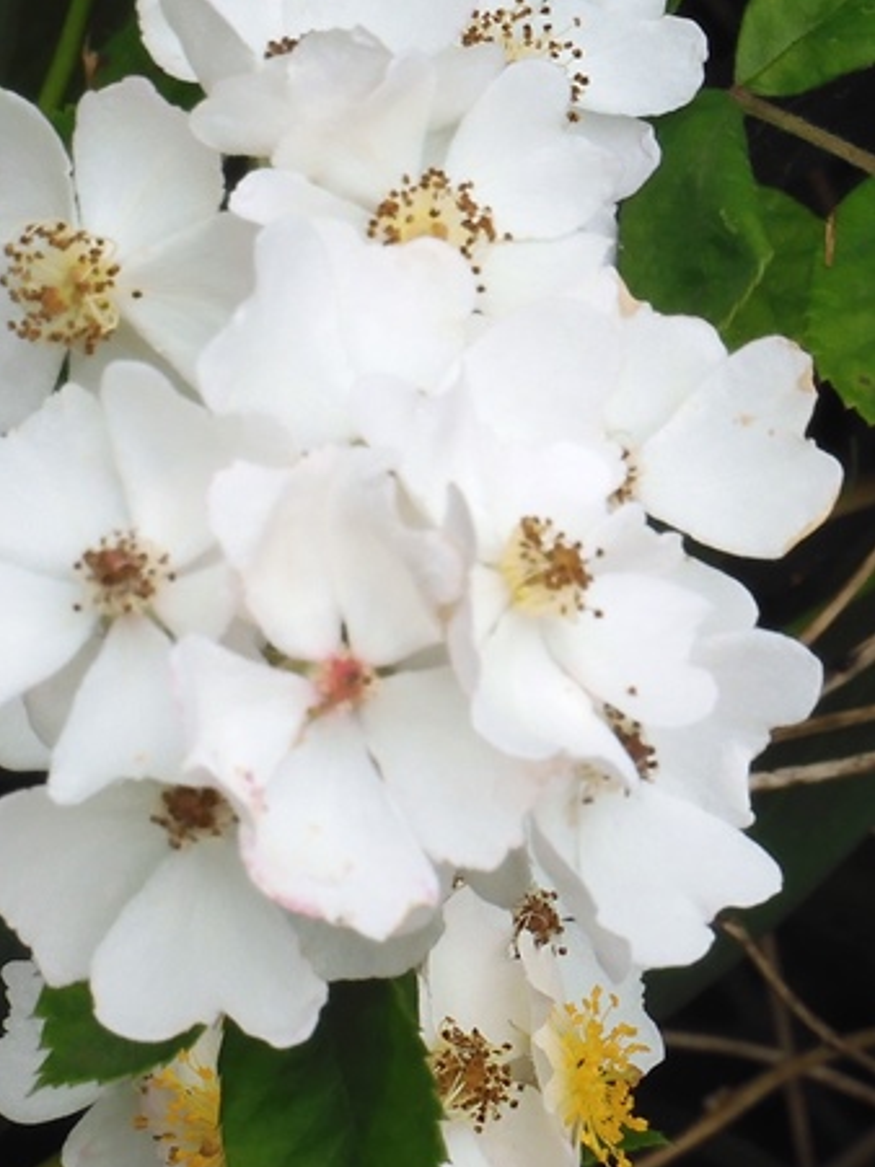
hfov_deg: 5.0
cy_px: 571
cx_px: 355
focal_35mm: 299
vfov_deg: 6.6
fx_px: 10082
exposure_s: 1/250
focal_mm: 44.6
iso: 100
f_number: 5.6
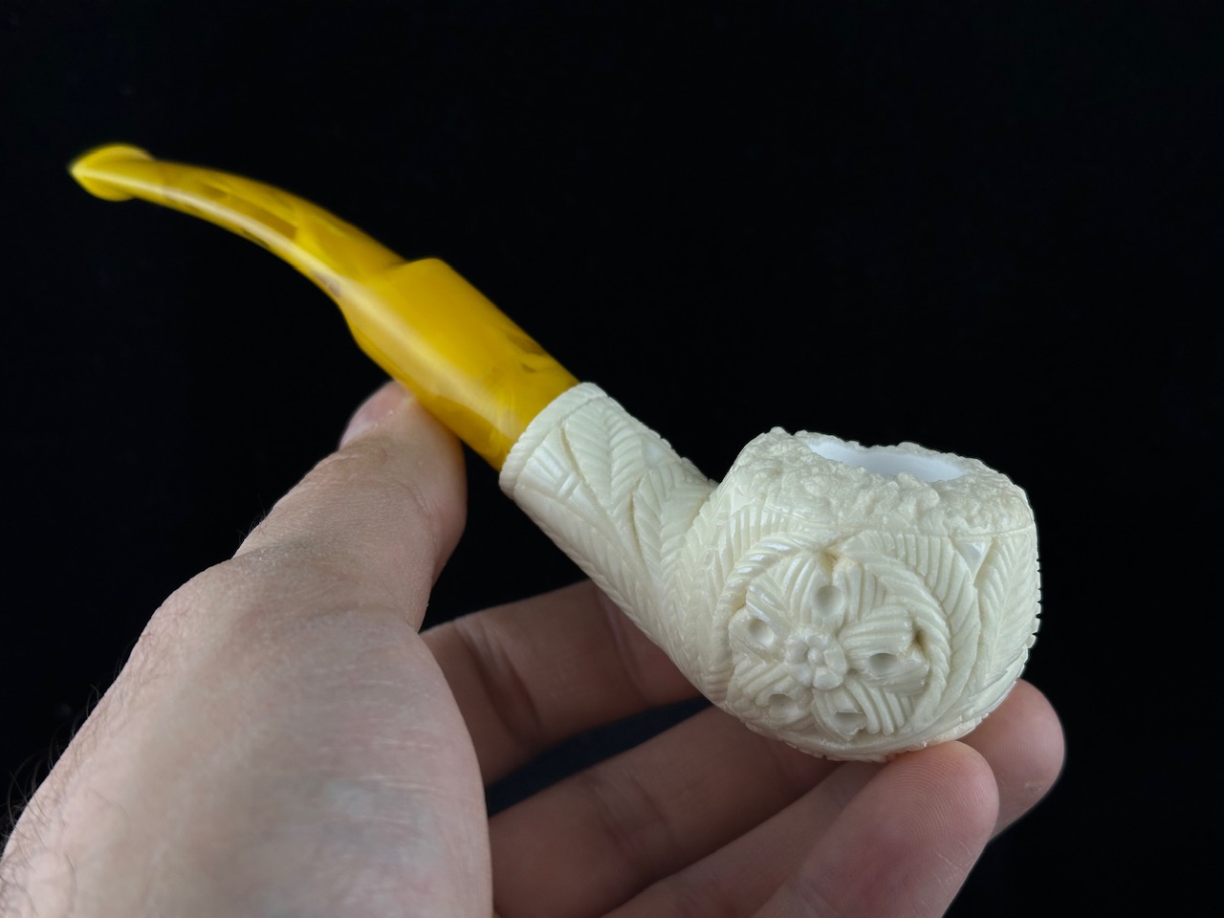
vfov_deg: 30.3
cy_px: 459
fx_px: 1697
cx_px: 612
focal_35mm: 48
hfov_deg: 39.7
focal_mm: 6.86
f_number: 1.78
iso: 64
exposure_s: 1/894
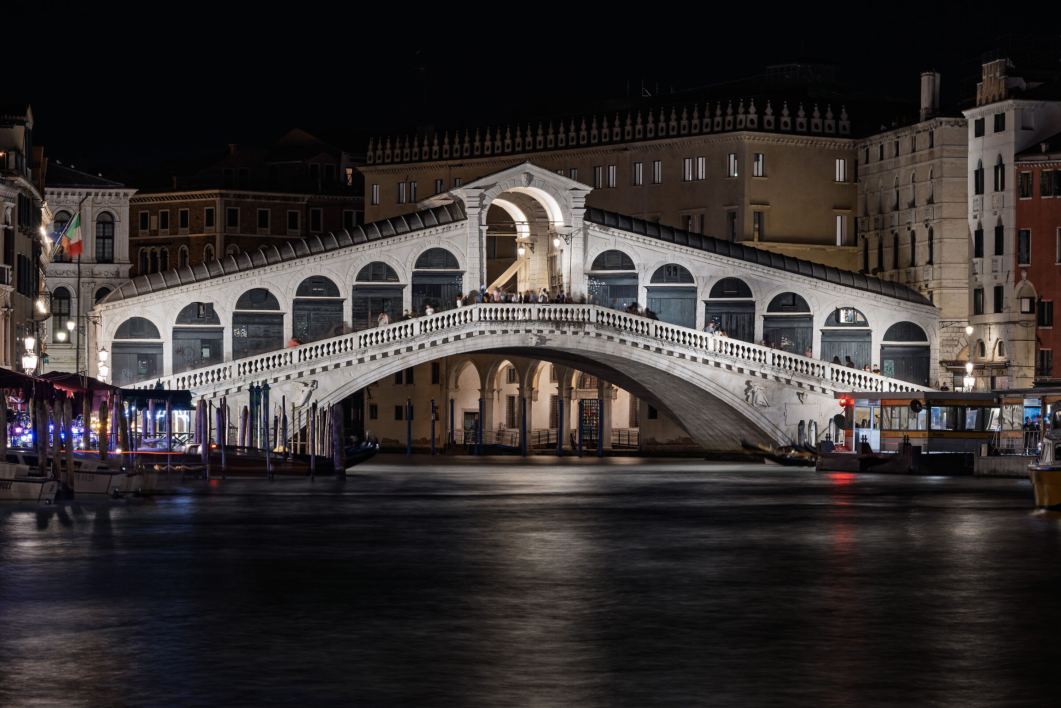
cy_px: 354
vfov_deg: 9.8
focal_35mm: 140
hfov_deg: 14.7
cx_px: 530
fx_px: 4126
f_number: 11
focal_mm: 140
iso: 64
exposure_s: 15
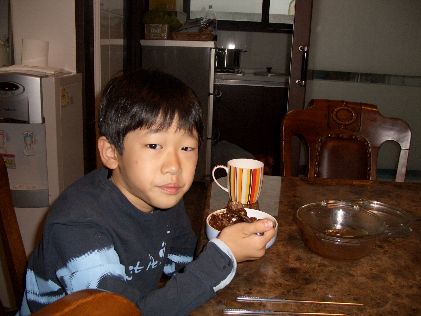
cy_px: 158
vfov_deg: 42.9
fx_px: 401
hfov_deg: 55.4
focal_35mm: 33
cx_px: 210
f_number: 2.8
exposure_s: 1/60
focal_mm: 7.1
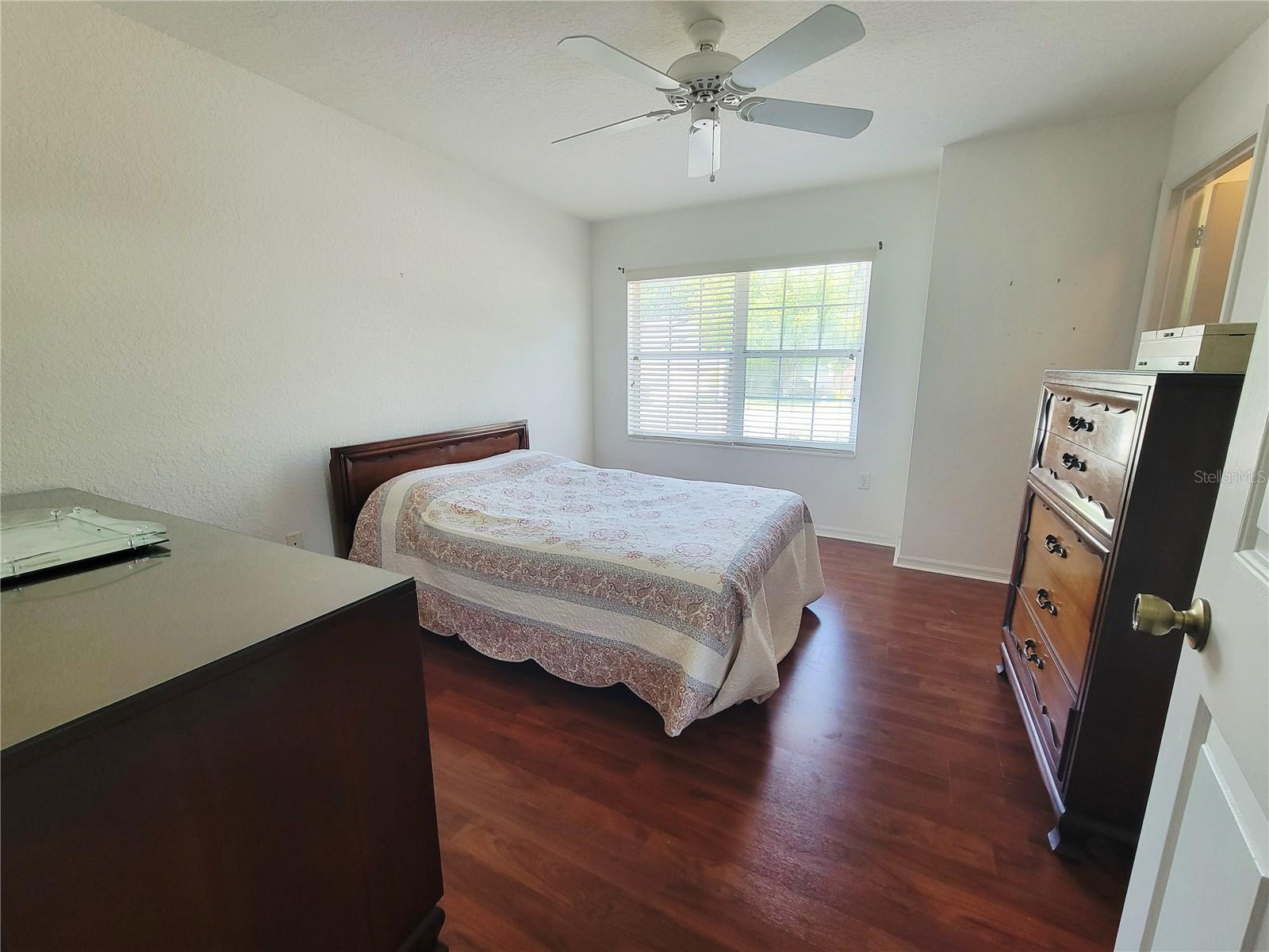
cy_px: 476
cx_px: 634
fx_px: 477
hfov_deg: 106.2
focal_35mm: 13
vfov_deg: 89.9
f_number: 2.2
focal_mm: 2.2
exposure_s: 1/60.2
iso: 125
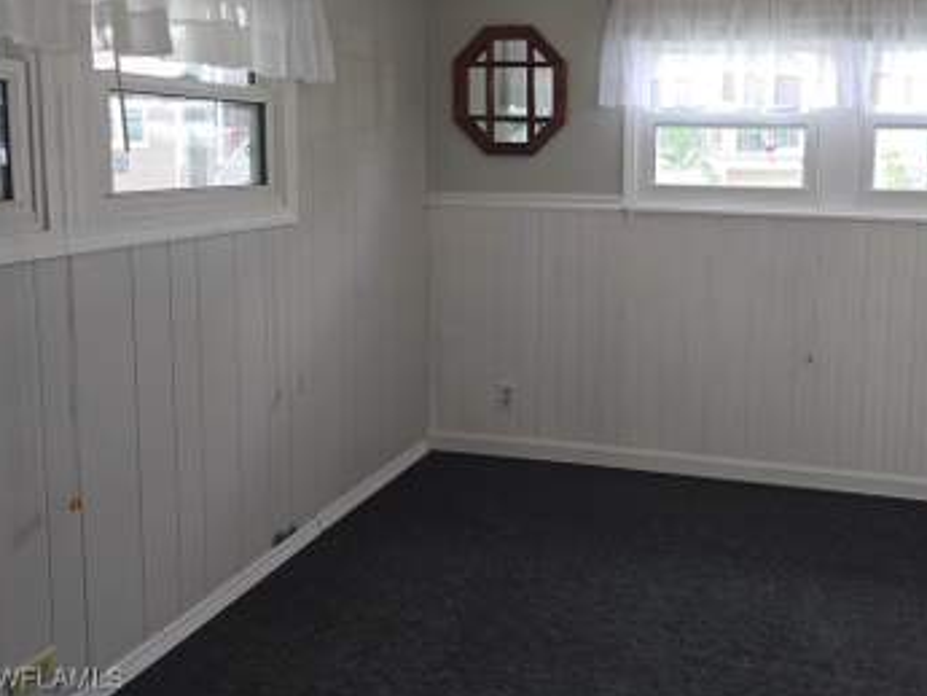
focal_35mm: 32
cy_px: 223
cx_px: 615
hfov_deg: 55.7
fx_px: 857
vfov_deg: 43.5
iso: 80
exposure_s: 1/120
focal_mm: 6.3
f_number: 1.7
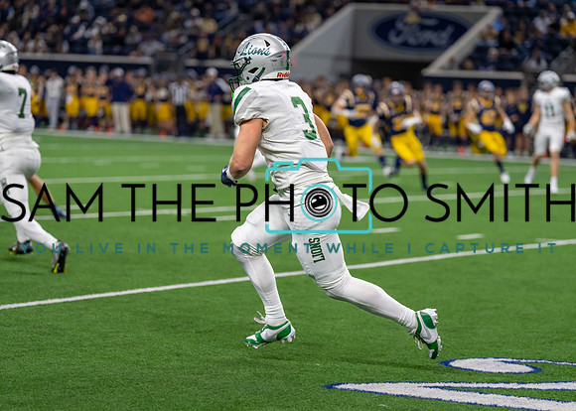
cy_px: 206
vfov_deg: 10.8
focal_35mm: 133
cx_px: 288
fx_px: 2176
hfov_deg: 15.1
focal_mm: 127
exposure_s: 1/1000
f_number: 2.8
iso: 2000
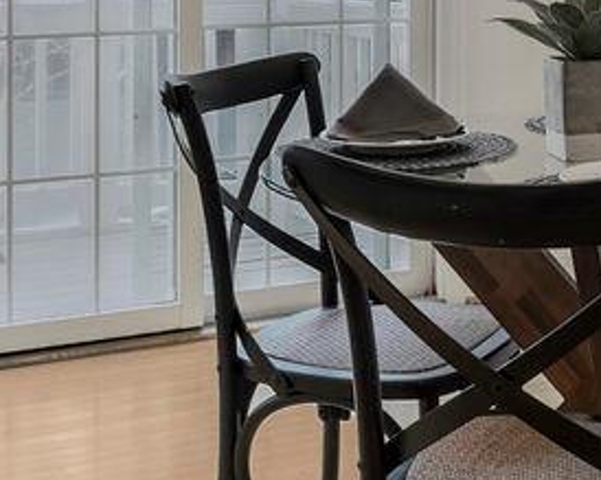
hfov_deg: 22.3
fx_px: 1476
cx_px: 577
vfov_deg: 17.9
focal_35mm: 83
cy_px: -24
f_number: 8
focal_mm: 14
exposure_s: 1/10
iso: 200
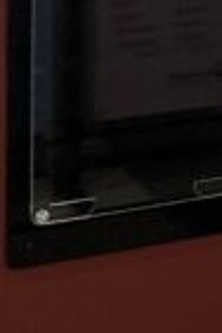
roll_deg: -4.5
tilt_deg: -0.4
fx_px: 1674
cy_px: -267
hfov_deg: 6.6
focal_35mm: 181
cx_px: 775
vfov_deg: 10.7
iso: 200
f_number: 1.78
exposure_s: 1/140
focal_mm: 6.76
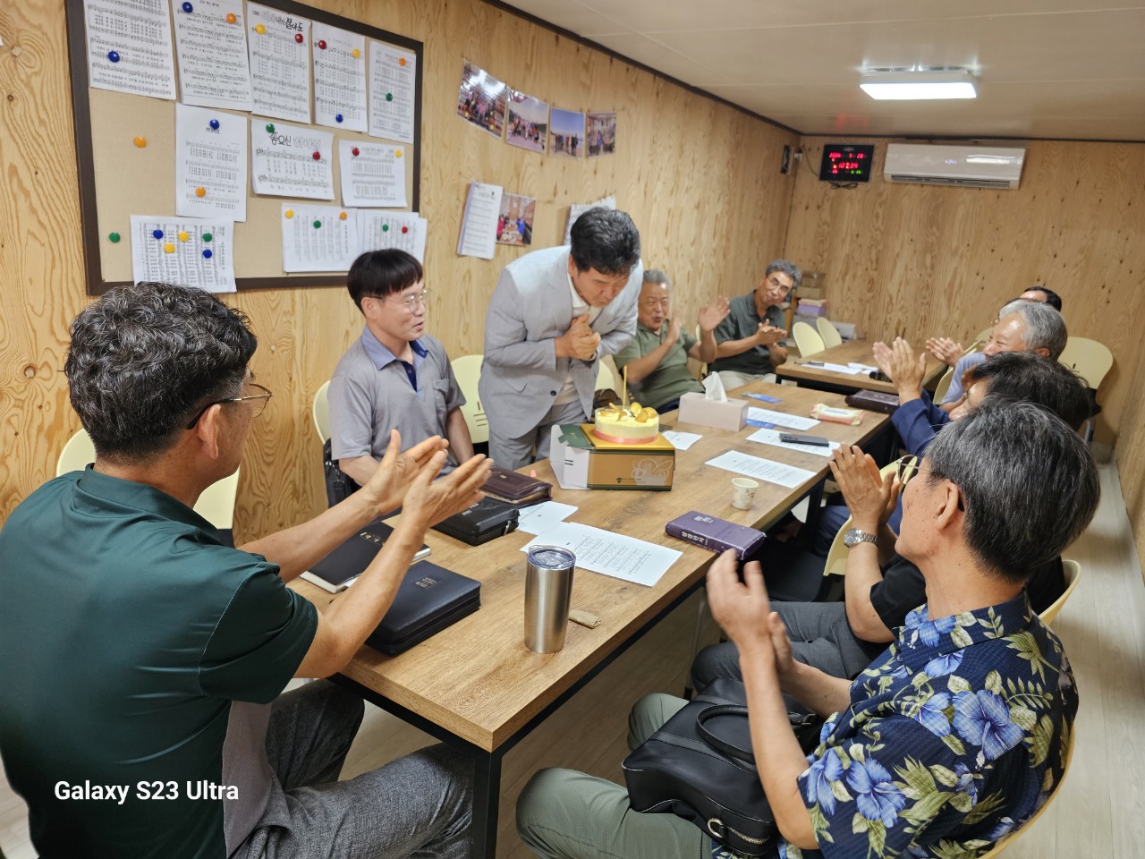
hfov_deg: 73.9
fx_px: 761
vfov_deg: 58.9
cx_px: 572
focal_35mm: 23
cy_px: 430
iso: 400
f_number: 1.7
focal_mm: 6.3
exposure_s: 1/120
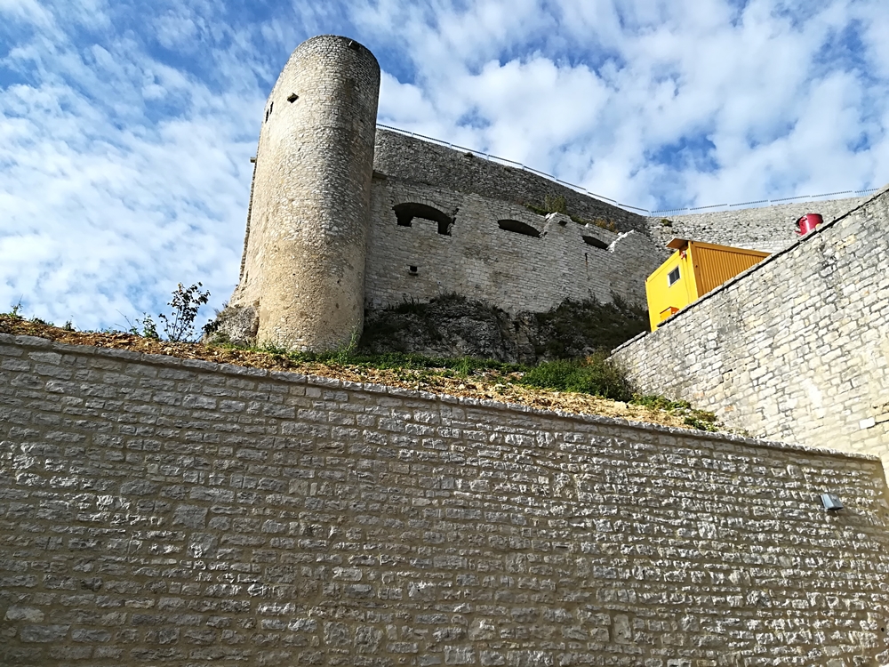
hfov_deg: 67.3
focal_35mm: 26
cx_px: 444
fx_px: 668
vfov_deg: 53.1
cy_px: 334
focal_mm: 3.83
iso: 50
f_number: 2.2
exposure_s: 1/763
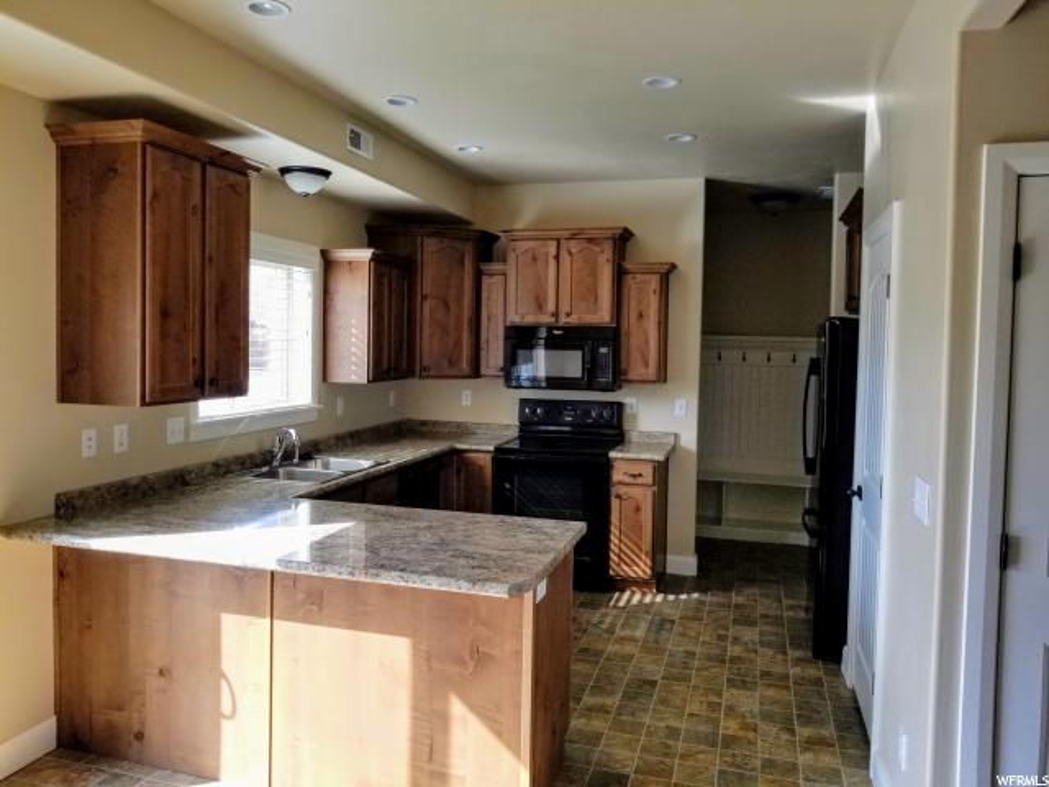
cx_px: 524
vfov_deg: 53.1
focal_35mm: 26
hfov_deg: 67.3
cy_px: 394
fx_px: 788
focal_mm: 4.25
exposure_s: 1/232
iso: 50
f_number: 1.7
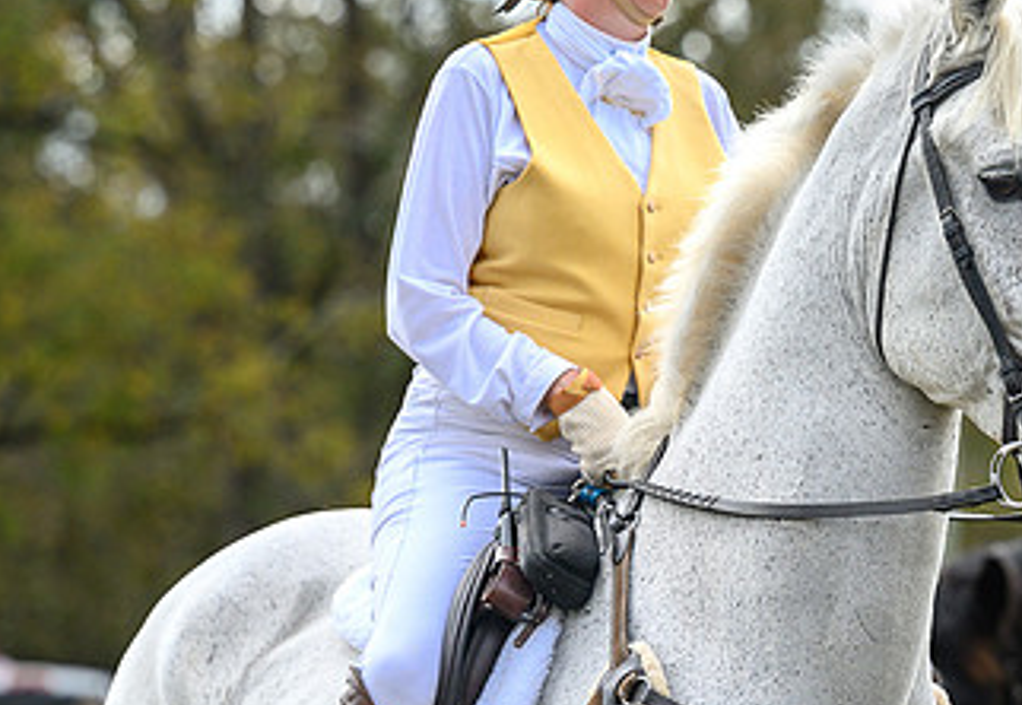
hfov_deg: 7.1
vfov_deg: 4.9
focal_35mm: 288
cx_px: 657
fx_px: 8262
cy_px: 312
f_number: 3.5
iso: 640
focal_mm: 135
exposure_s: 1/1000
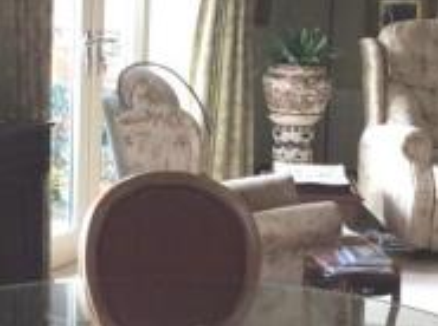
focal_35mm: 101
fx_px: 1275
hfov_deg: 19.5
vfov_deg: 14.6
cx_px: 198
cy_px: 167
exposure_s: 1/40
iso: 40
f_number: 2.4
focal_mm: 3.3
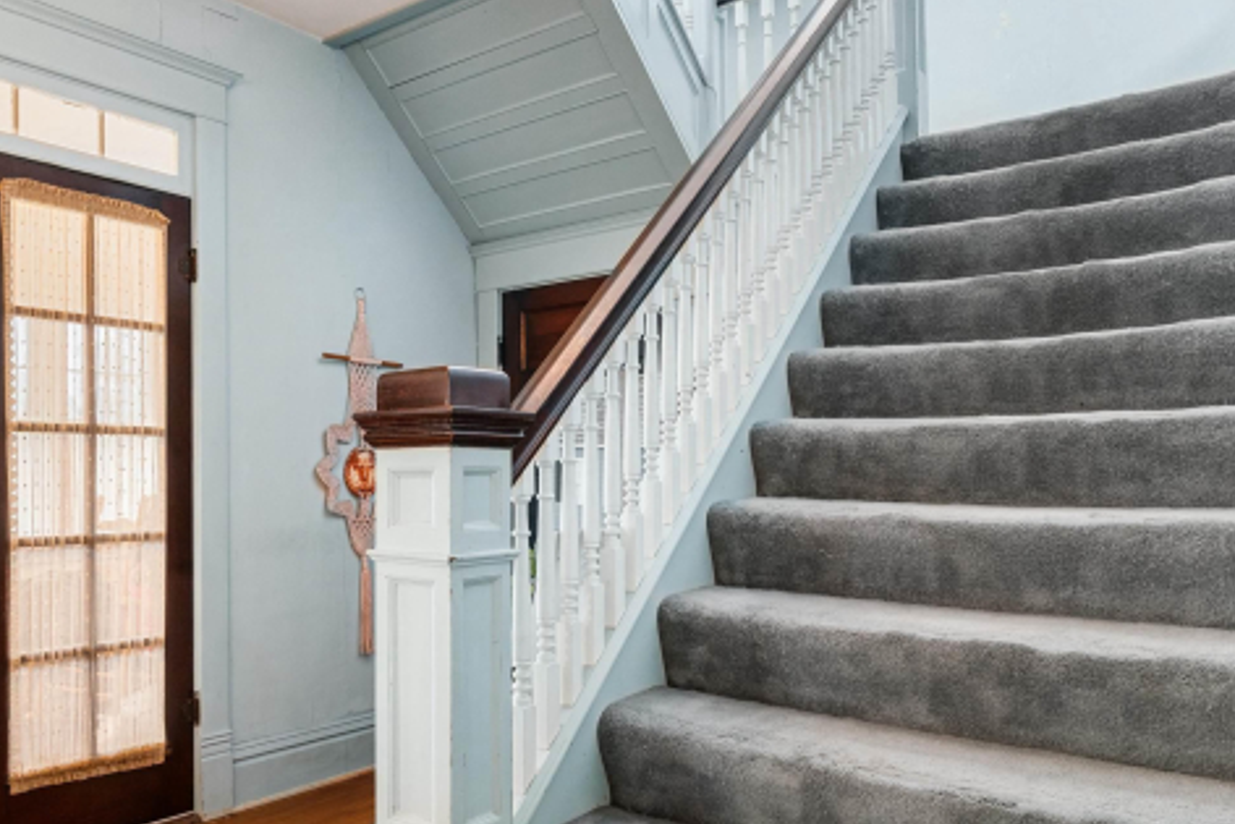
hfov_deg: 64.9
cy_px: 335
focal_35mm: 27
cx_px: 377
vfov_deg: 47.7
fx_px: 926
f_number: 6.3
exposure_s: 1.3
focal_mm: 17
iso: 640
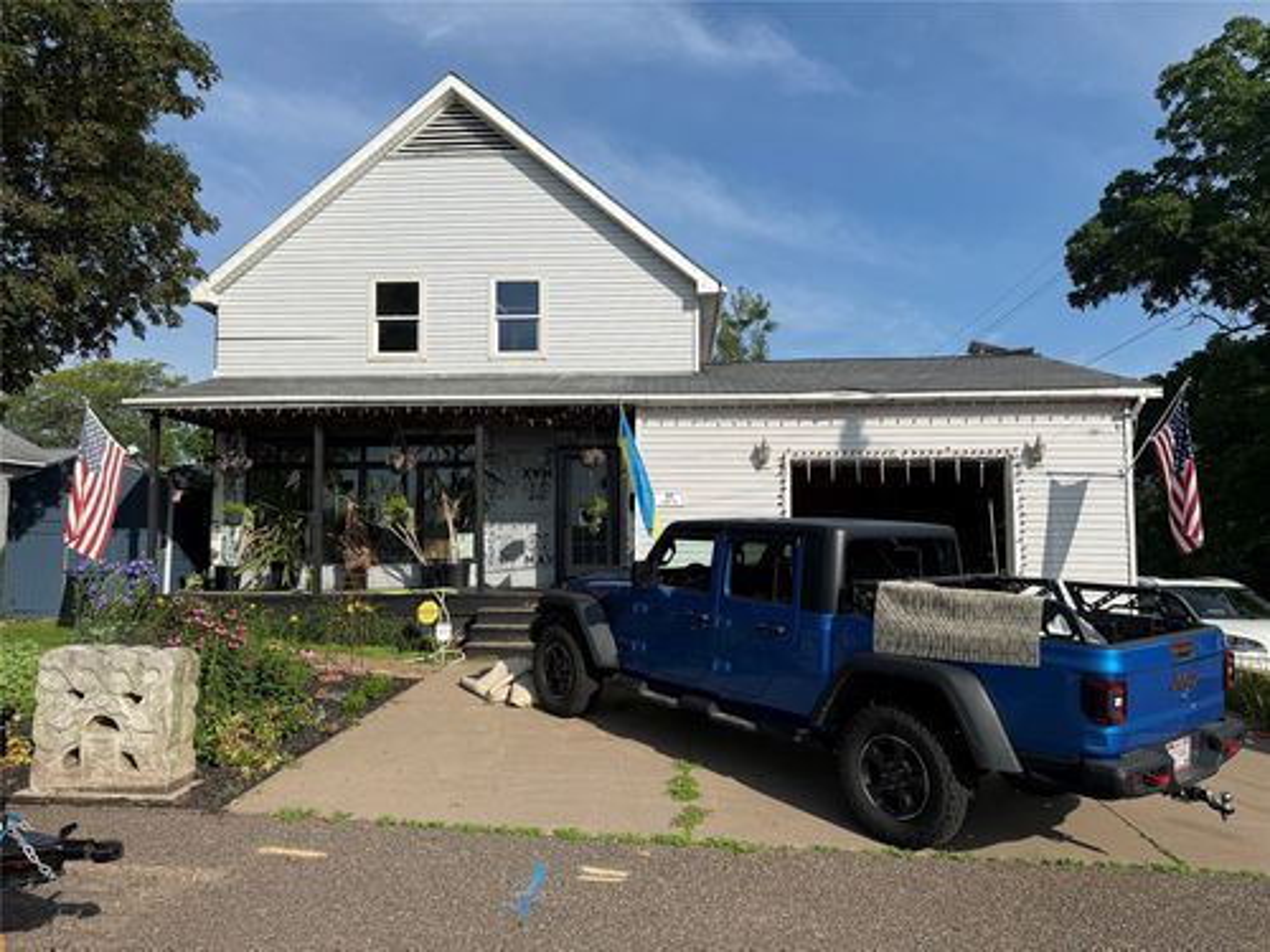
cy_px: 476
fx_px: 881
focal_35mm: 24
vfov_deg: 56.8
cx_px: 635
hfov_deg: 71.6
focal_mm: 6.76
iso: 80
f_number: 1.78
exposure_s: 1/6711
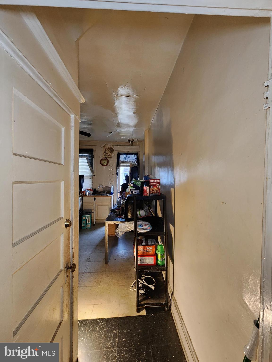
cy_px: 181
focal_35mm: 13
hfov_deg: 89.9
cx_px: 136
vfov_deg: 106.2
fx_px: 136
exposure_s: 1/40
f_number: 2.2
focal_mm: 2.2
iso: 320
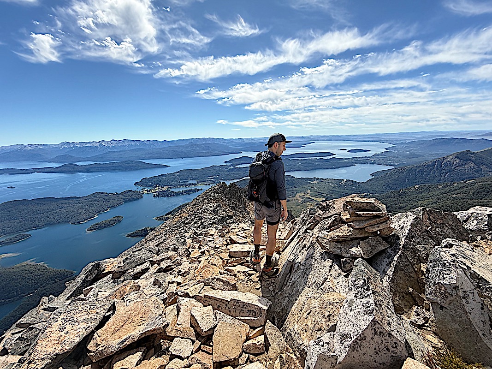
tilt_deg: -13.2
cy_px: 184
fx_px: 199
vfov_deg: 85.7
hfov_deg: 102.1
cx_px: 246
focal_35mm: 14
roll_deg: +2.5
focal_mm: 2.22
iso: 50
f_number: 2.2
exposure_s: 1/2165
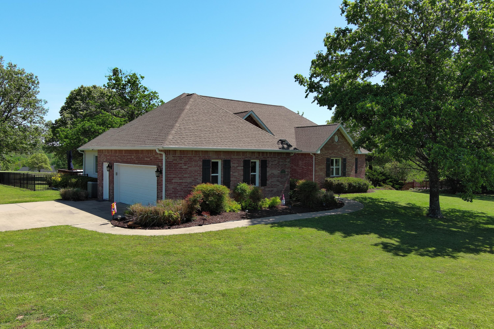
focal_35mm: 29
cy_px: 164
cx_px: 247
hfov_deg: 63.7
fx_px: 398
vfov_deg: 45.0
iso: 100
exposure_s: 1/945
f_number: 2.8
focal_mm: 10.57
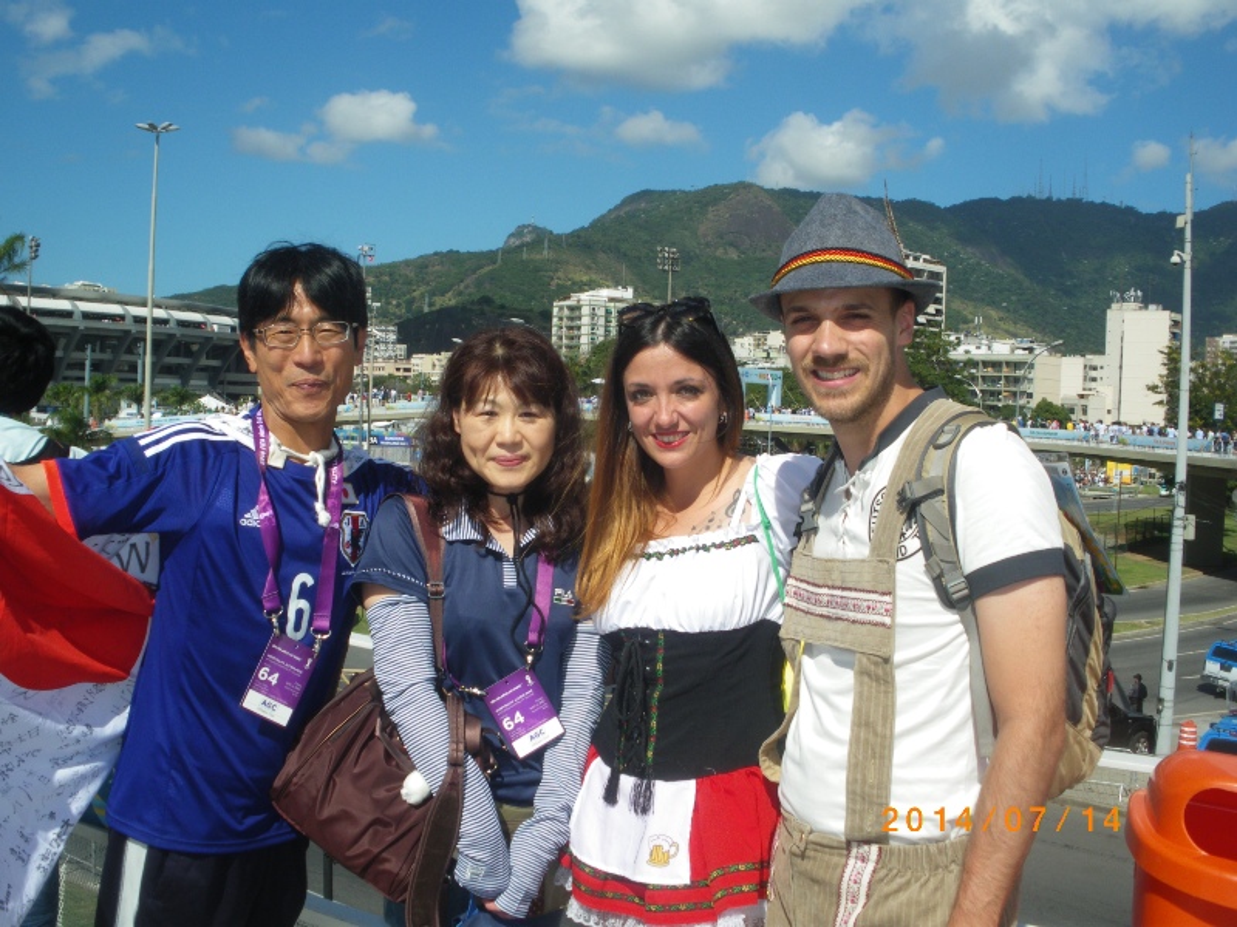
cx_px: 618
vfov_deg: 39.7
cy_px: 464
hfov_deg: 51.4
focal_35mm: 36
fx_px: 1286
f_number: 5.4
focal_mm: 6.3
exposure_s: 1/400
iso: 64
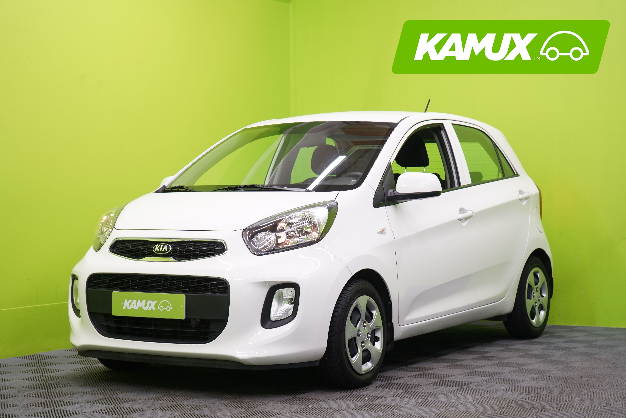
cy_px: 209
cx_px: 313
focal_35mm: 70
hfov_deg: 28.8
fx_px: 1217
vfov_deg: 19.5
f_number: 5.6
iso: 400
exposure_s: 1/25
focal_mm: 70
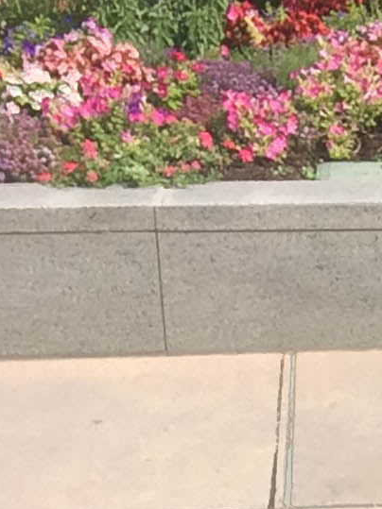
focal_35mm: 92
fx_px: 1354
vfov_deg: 19.9
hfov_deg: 15.2
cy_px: 619
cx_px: 518
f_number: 2.4
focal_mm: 2.15
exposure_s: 1/728
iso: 50
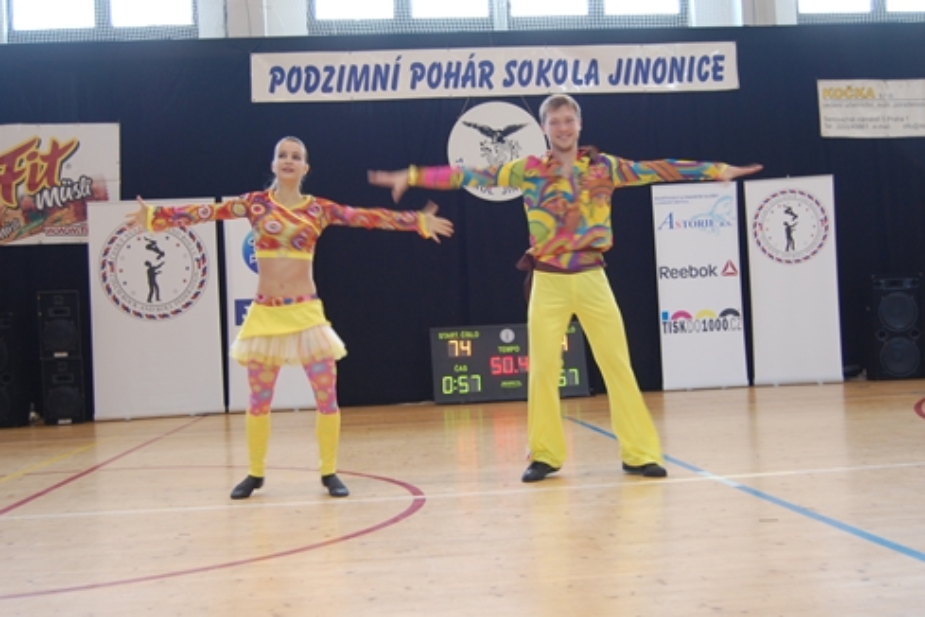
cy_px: 307
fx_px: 1182
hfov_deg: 42.7
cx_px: 463
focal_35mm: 46
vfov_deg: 29.2
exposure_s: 1/30
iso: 400
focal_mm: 30
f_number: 4.2
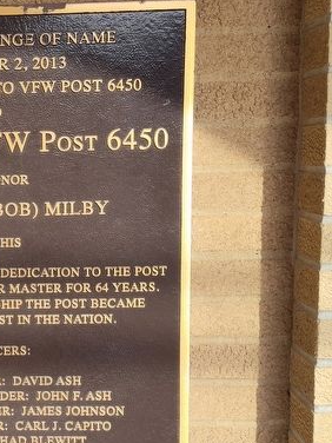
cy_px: 242
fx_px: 627
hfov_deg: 27.9
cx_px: -1
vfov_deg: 38.9
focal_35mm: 49
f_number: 1.8
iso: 100
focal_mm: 5.56
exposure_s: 1/764
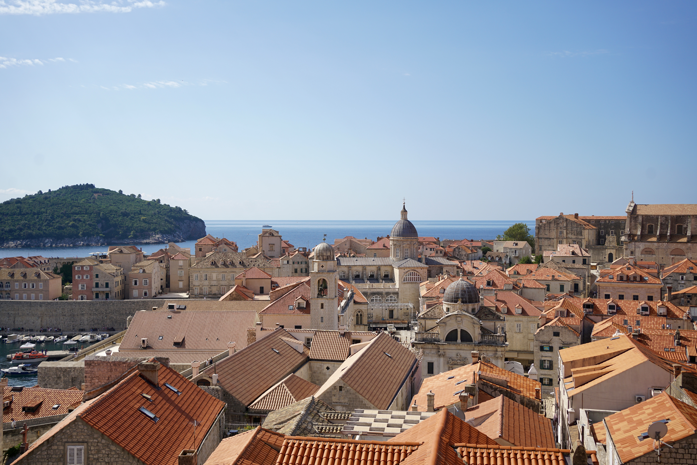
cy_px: 232
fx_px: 678
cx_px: 348
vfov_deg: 37.9
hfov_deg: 54.4
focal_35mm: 35
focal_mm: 35
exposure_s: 1/1600
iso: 200
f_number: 5
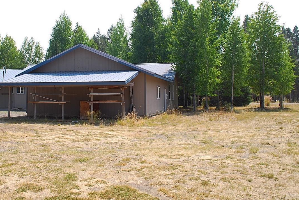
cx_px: 106
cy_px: 65
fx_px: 316
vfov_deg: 34.8
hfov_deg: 50.0
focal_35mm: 38
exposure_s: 1/200
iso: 100
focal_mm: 18
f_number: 7.1
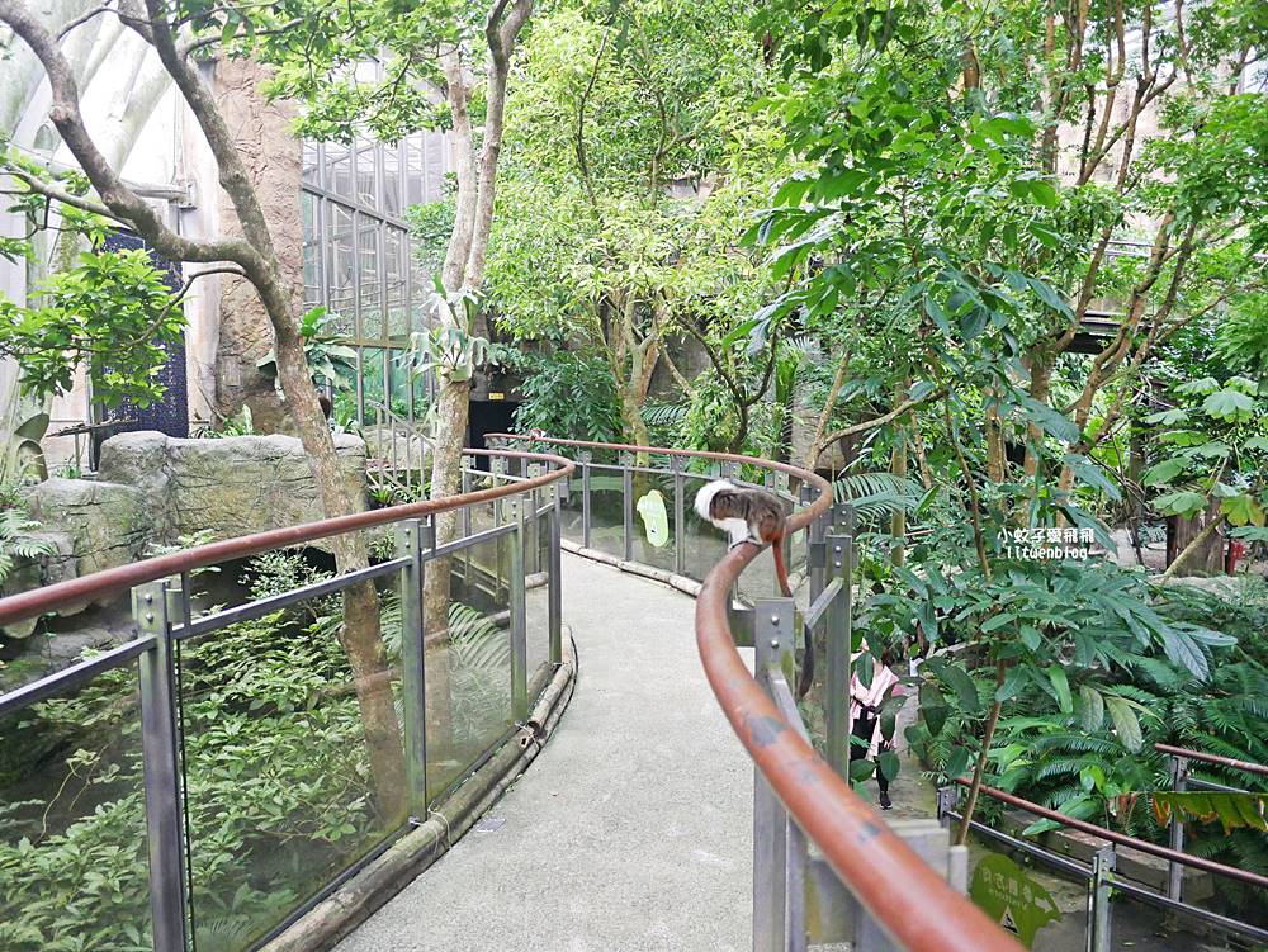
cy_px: 476
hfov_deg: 63.4
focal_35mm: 28
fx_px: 1026
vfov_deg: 49.8
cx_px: 634
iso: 2000
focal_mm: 14
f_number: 2.5
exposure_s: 1/60
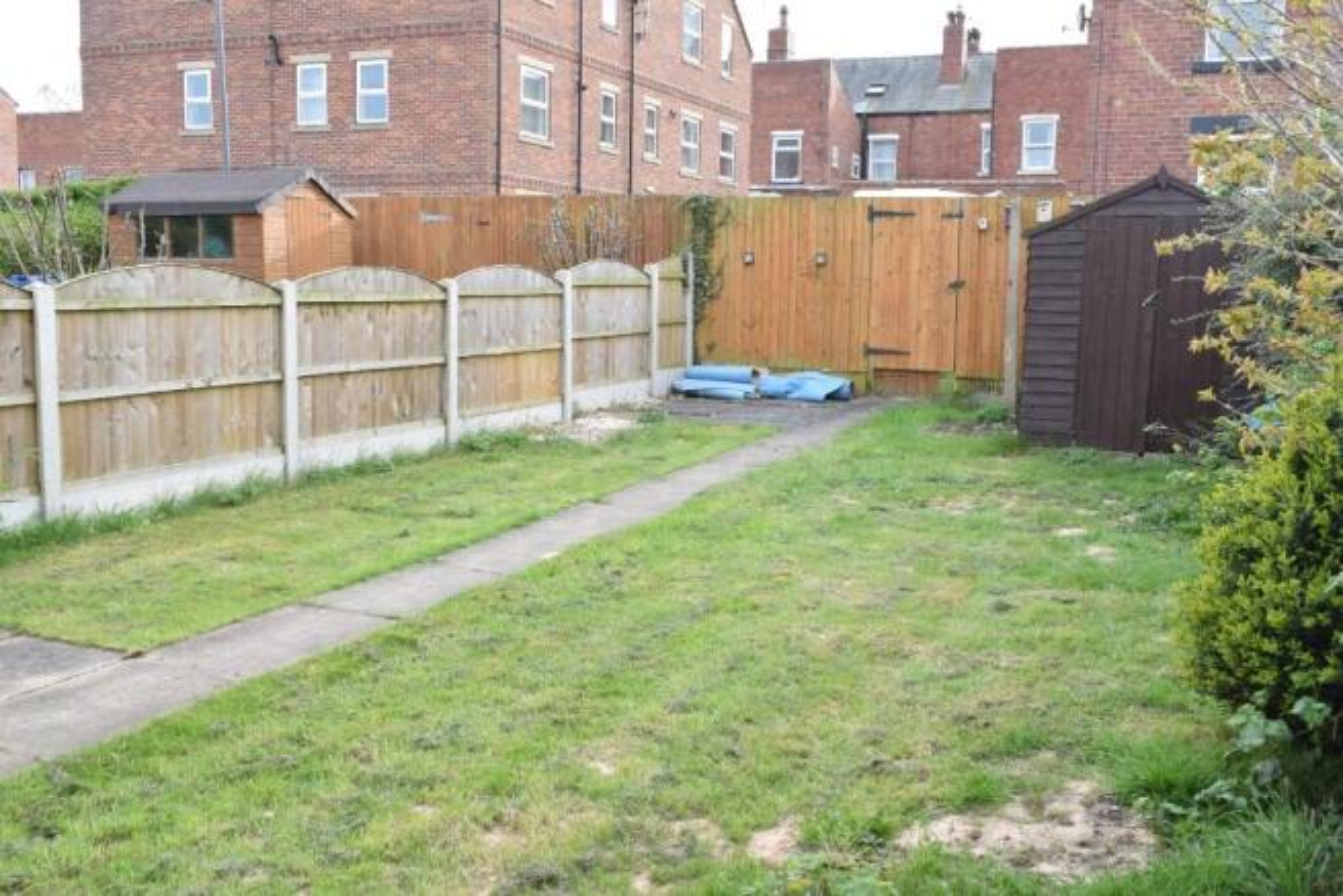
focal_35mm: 36
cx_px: 672
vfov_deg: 36.9
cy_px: 448
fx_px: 1343
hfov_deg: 53.1
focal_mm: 24
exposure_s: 1/200
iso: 800
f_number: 9
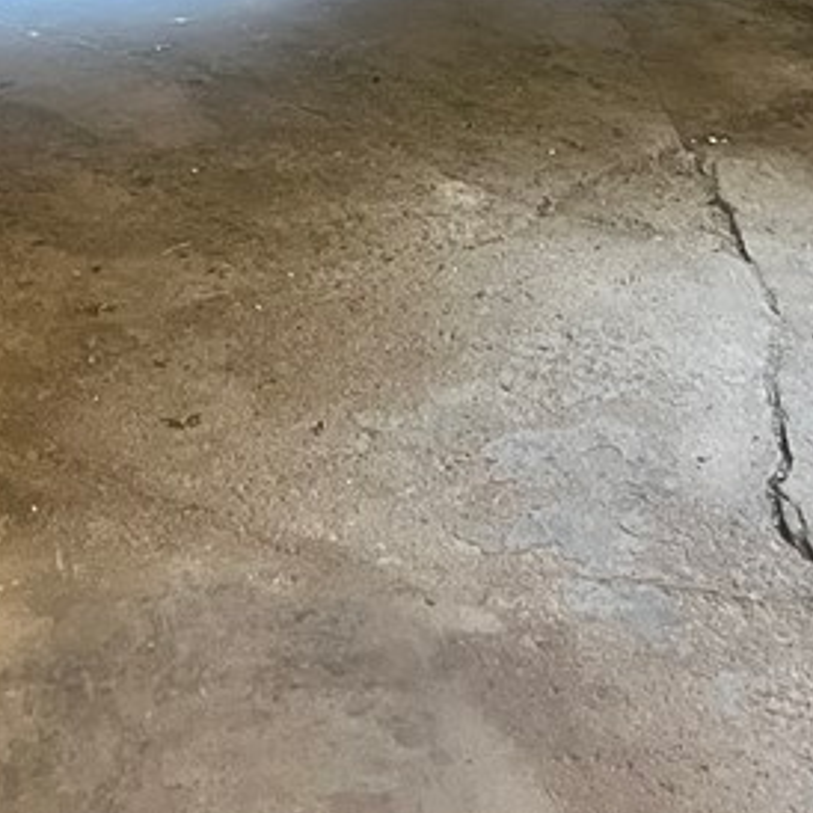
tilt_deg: -12.6
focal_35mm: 86
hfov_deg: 20.1
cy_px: -139
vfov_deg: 19.1
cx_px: 317
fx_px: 2285
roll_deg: -0.5
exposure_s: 1/40
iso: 500
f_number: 1.5
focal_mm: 5.7
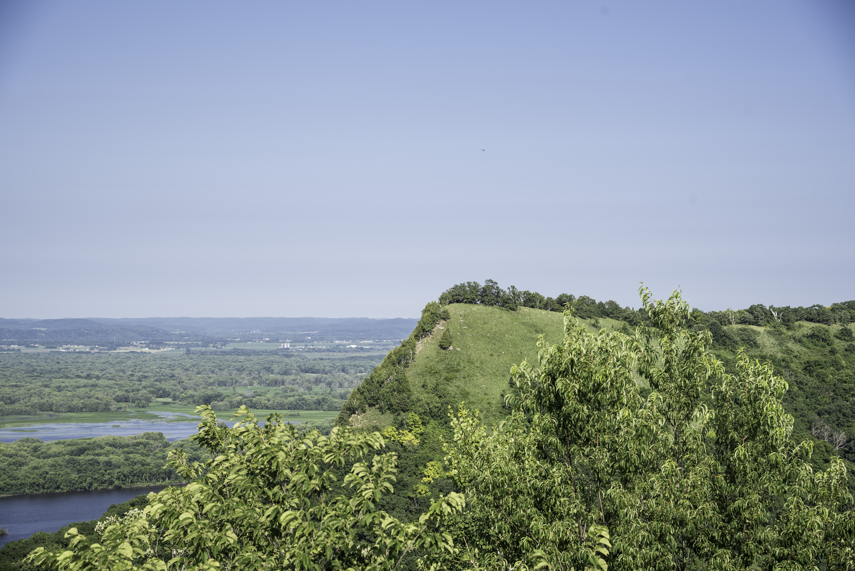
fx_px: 1544
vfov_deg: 20.9
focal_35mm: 65
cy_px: 286
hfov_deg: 30.9
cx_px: 428
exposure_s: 1/250
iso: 100
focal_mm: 65
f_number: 6.3
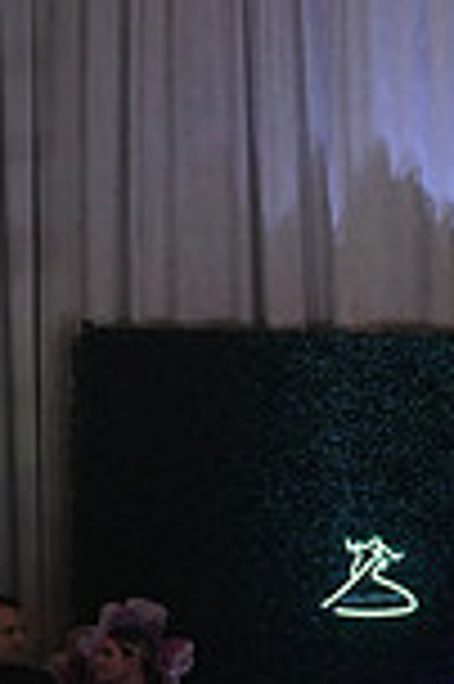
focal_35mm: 267
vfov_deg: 7.6
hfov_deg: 5.1
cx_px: 119
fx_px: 5062
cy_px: 968
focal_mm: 70
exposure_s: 1/400
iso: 2000
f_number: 4
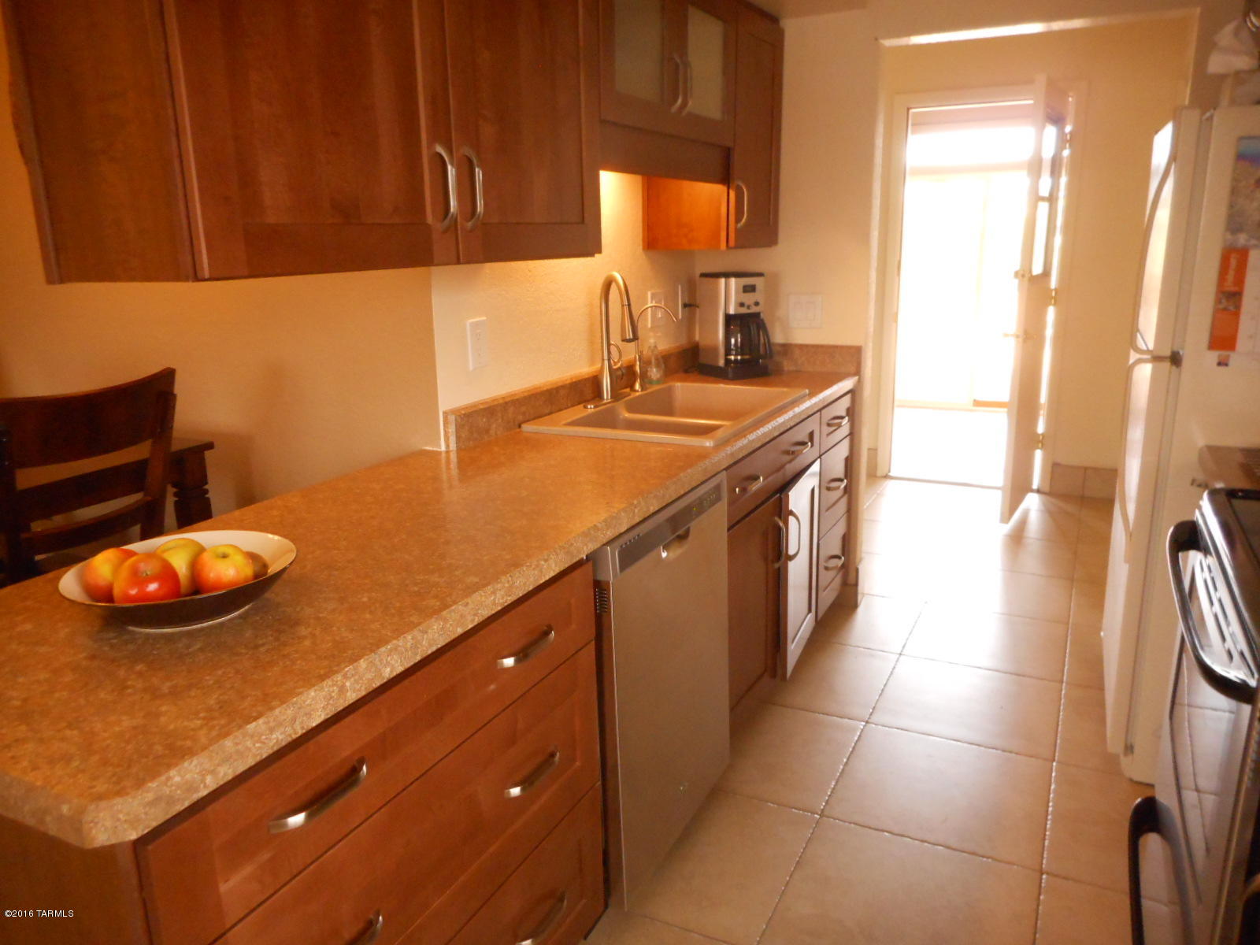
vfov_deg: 54.9
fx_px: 910
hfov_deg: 69.4
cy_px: 472
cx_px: 630
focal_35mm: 25
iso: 400
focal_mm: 4.5
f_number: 3.7
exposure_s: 1/30
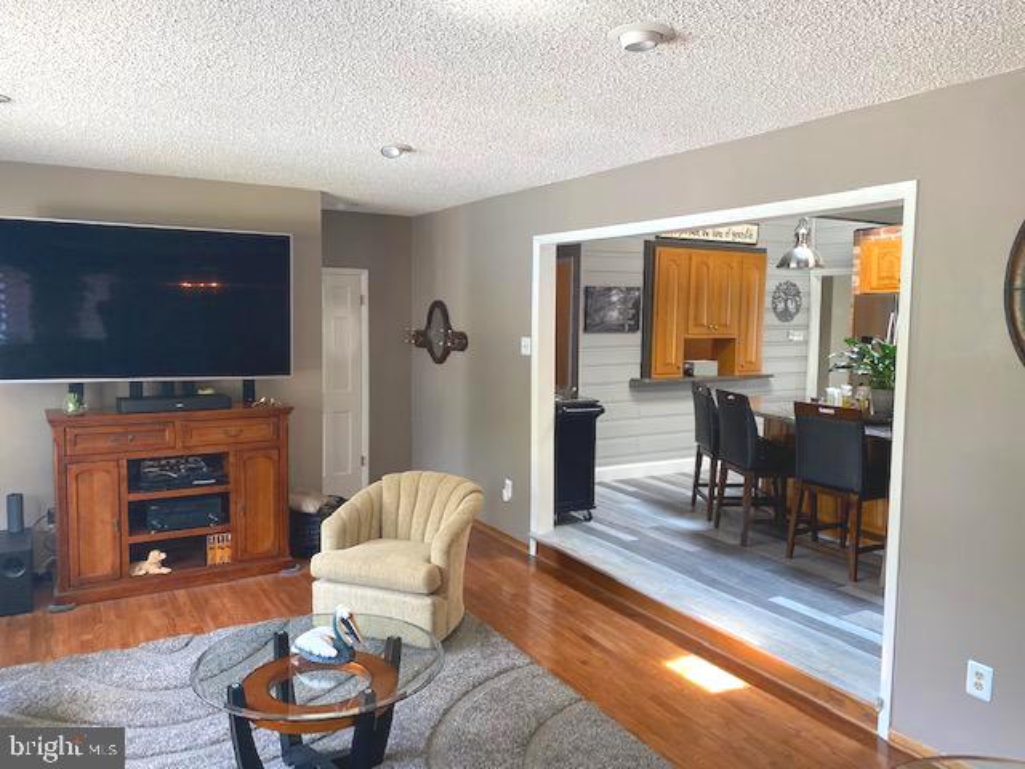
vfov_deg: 53.1
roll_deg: -1.1
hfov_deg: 67.3
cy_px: 384
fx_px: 770
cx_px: 512
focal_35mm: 26
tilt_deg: -5.4
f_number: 1.8
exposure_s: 1/60
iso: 100
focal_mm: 4.25
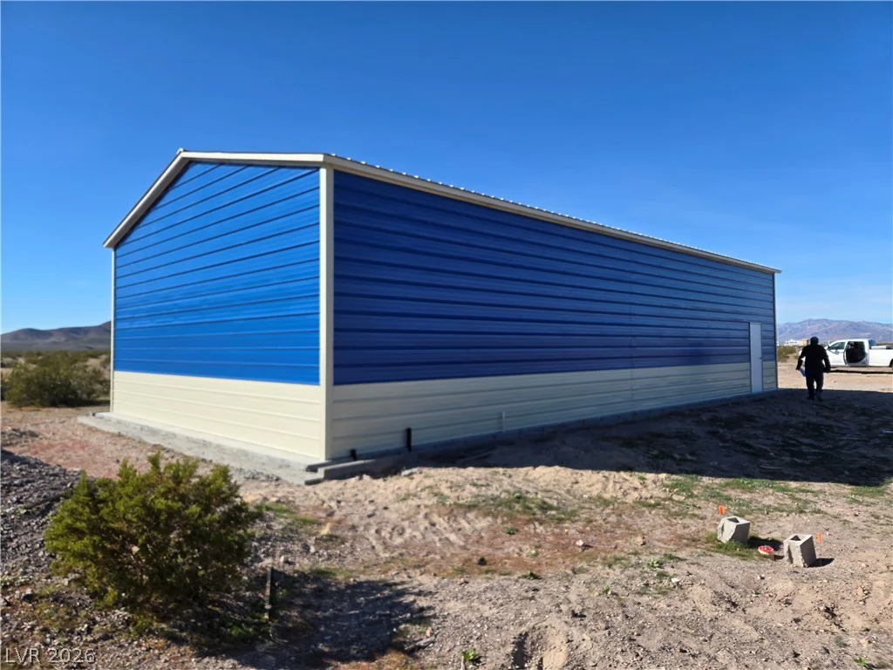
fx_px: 593
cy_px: 335
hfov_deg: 73.9
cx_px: 446
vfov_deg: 58.9
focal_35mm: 23
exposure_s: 1/2921
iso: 40
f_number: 1.8
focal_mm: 5.4
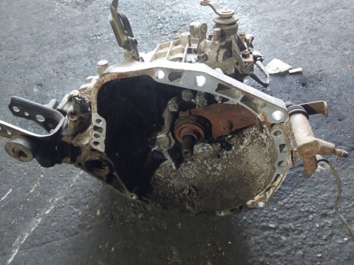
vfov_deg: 54.9
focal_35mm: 25
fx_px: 256
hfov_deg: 69.4
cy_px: 132
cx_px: 177
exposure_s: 1/33.3
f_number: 1.8
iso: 400
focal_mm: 5.23
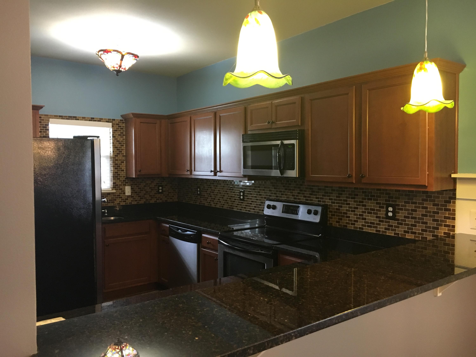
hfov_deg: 61.7
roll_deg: +0.5
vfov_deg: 48.2
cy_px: 178
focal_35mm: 29
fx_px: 399
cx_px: 238
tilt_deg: -3.2
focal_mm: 4.15
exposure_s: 1/30
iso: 200
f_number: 2.2
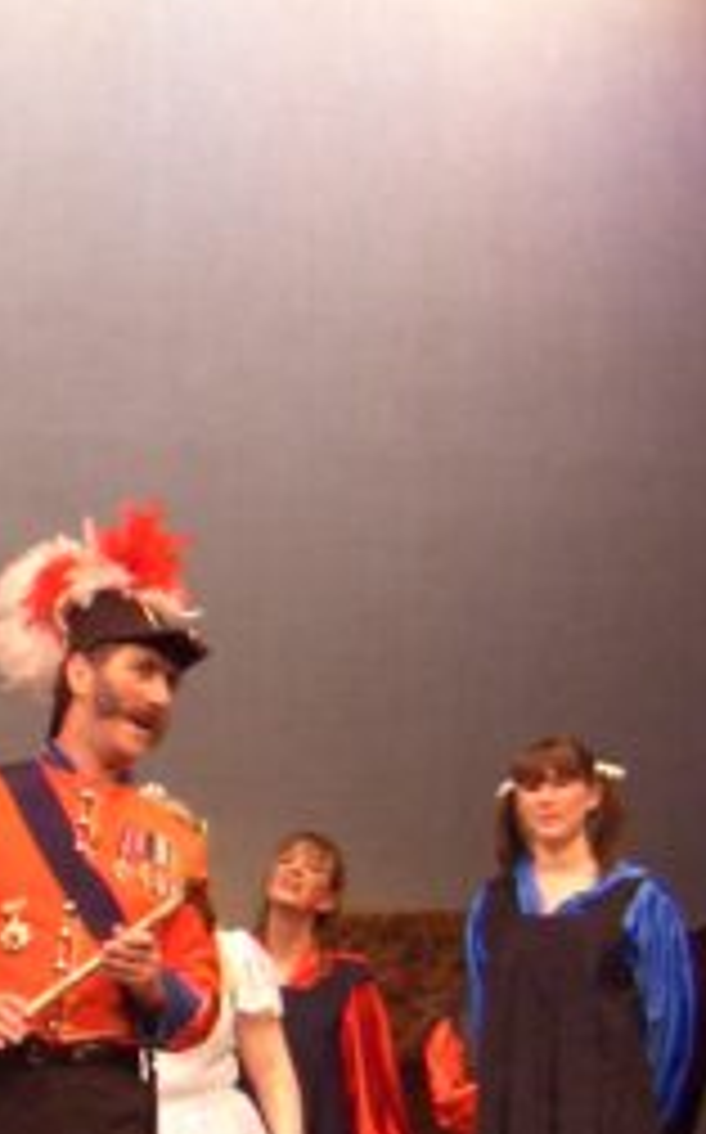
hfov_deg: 10.3
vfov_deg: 16.3
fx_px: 3888
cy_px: 1094
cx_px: -9
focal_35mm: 126
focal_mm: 8
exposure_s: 1/60
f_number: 2.8
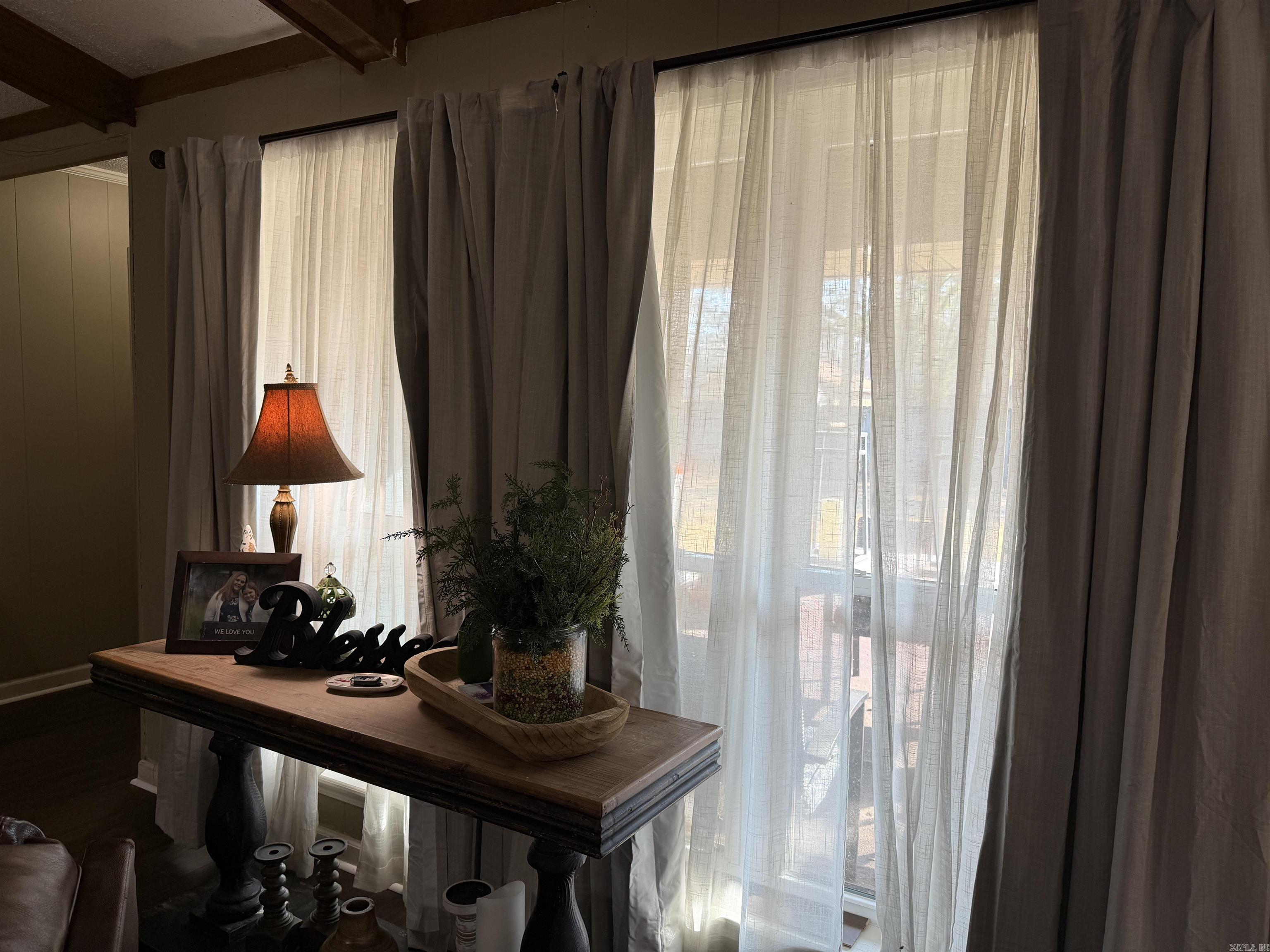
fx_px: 881
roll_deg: -1.4
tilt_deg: -5.2
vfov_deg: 56.8
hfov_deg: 71.6
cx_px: 635
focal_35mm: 24
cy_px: 476
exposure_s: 1/120
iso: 100
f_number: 1.78
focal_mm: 6.76
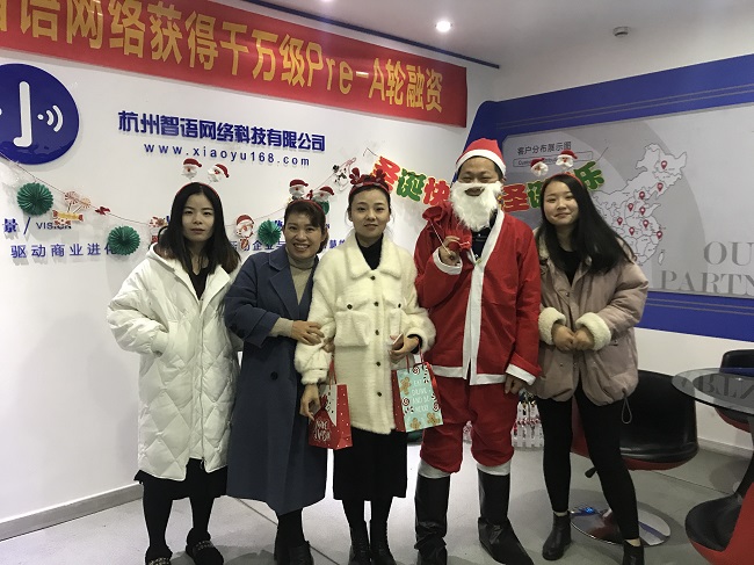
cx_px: 377
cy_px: 282
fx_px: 610
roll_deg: -0.5
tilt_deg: -3.6
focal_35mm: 28
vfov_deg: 49.7
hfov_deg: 63.5
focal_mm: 3.99
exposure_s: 1/17
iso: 100
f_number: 1.8
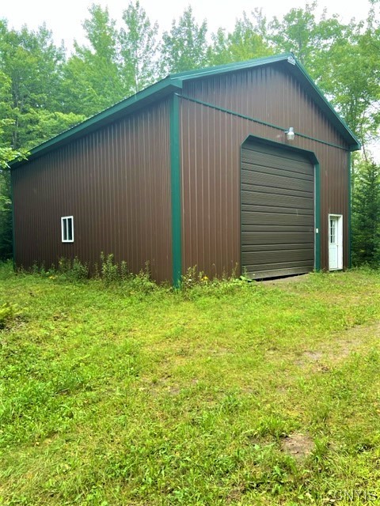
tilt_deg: -0.3
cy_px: 253
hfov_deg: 53.1
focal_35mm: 26
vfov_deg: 67.3
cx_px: 190
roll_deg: +1.5
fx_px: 381
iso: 50
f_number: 1.5
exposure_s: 1/296
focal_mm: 5.7
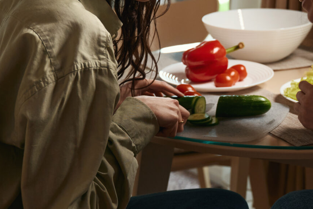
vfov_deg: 13.9
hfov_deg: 20.5
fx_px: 855
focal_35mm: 98
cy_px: 128
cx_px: 254
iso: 640
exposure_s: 1/250
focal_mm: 33.1
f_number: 2.8
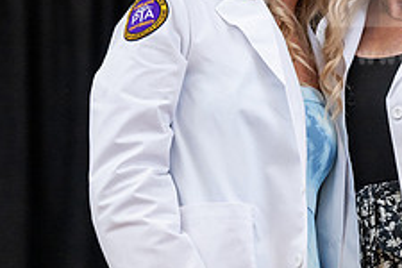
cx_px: 275
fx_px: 3450
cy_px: 94
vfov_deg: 4.4
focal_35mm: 309
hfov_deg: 6.7
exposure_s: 1/200
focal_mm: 120
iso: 1600
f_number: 3.5
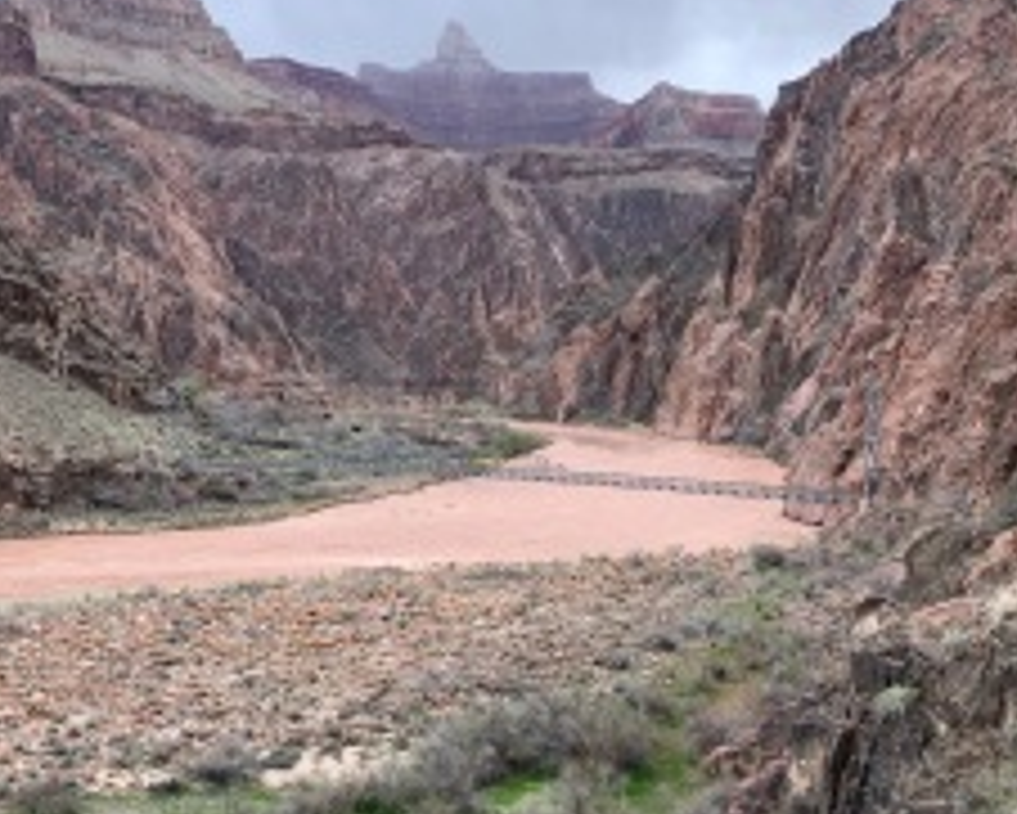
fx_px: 1235
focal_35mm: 41
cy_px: 544
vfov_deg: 36.1
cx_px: 500
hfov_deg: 44.8
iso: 25
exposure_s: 1/381
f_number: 1.8
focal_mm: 4.25
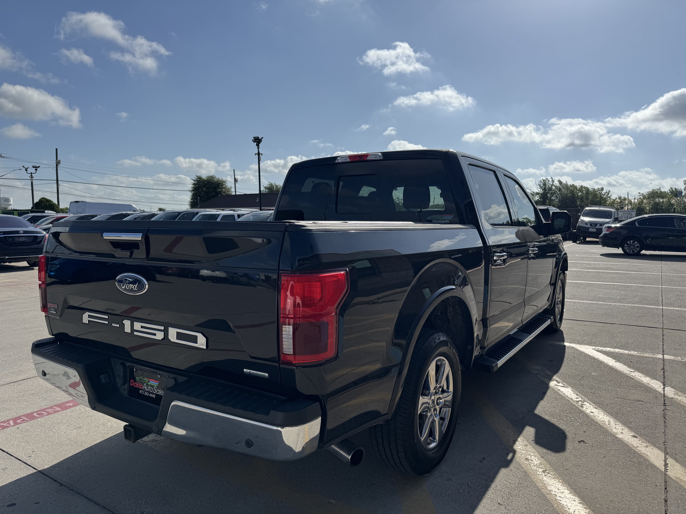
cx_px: 343
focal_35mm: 24
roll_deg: +0.4
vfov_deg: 56.8
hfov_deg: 71.6
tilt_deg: -5.1
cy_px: 257
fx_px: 476
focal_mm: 6.76
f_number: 1.78
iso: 80
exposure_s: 1/10417
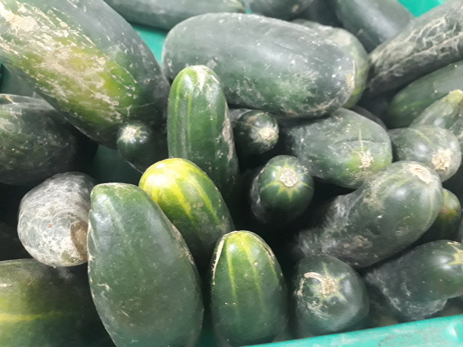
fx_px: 361
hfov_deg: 65.3
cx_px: 232
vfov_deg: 51.4
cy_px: 174
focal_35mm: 27
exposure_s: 1/15
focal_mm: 3.6
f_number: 1.9
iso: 500
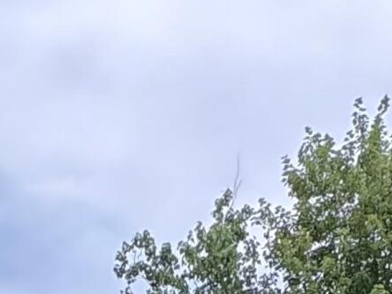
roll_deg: +0.9
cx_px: -44
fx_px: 1064
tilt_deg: -1.5
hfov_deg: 19.9
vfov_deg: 10.7
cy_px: 883
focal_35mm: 94
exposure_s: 1/541
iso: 64
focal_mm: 2.22
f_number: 2.2
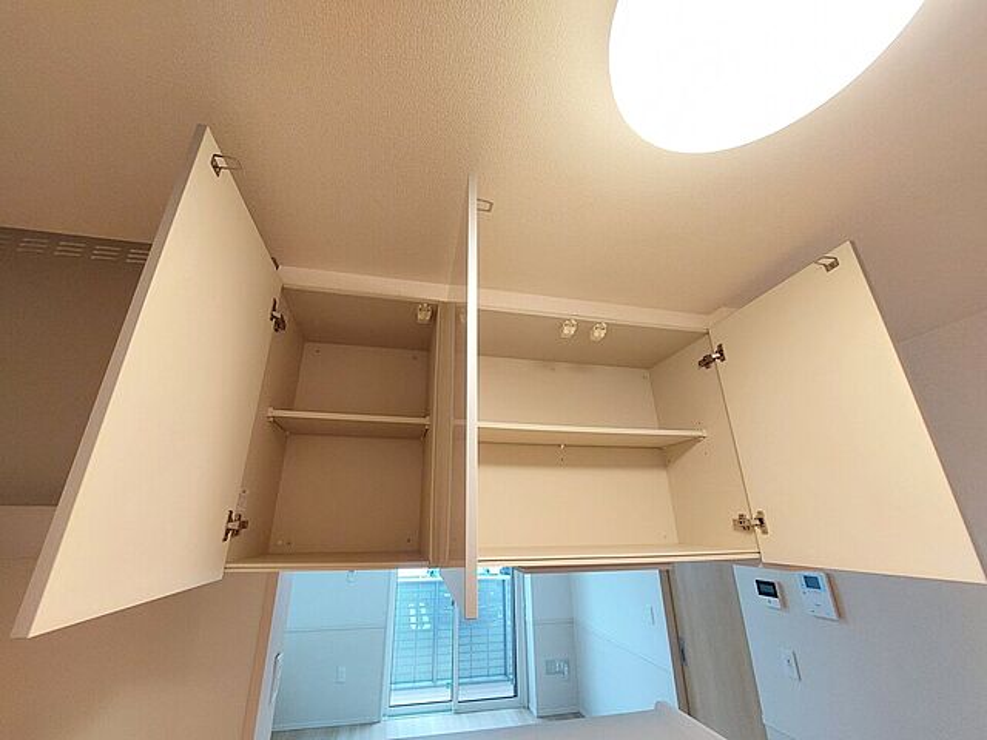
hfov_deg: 106.2
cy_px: 370
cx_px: 494
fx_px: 371
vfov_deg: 89.9
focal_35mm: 13
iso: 320
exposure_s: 1/60
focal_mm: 1.74
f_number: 2.2
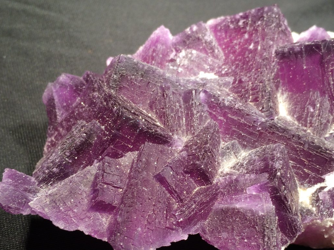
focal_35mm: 45
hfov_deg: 41.8
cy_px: 158
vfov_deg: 32.0
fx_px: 434
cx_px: 205
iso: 40
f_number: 2.2
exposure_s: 1/40
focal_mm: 4.15
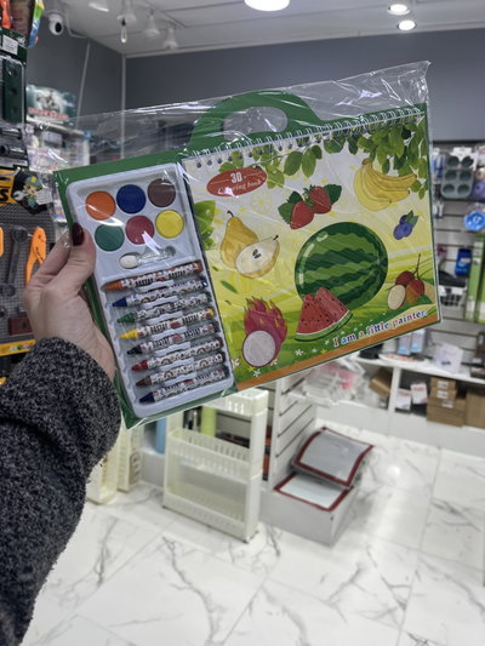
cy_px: 323
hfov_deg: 53.1
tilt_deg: -11.8
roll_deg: -3.6
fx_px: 486
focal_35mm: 26
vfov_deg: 67.3
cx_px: 242
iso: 32
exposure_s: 1/100
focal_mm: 5.1
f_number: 1.6
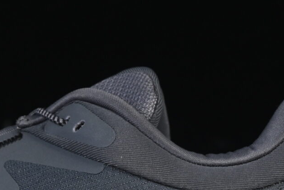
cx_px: 24
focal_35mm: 307
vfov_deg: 4.5
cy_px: 196
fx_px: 2422
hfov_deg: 6.7
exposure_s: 1/80
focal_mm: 50
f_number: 8
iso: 160
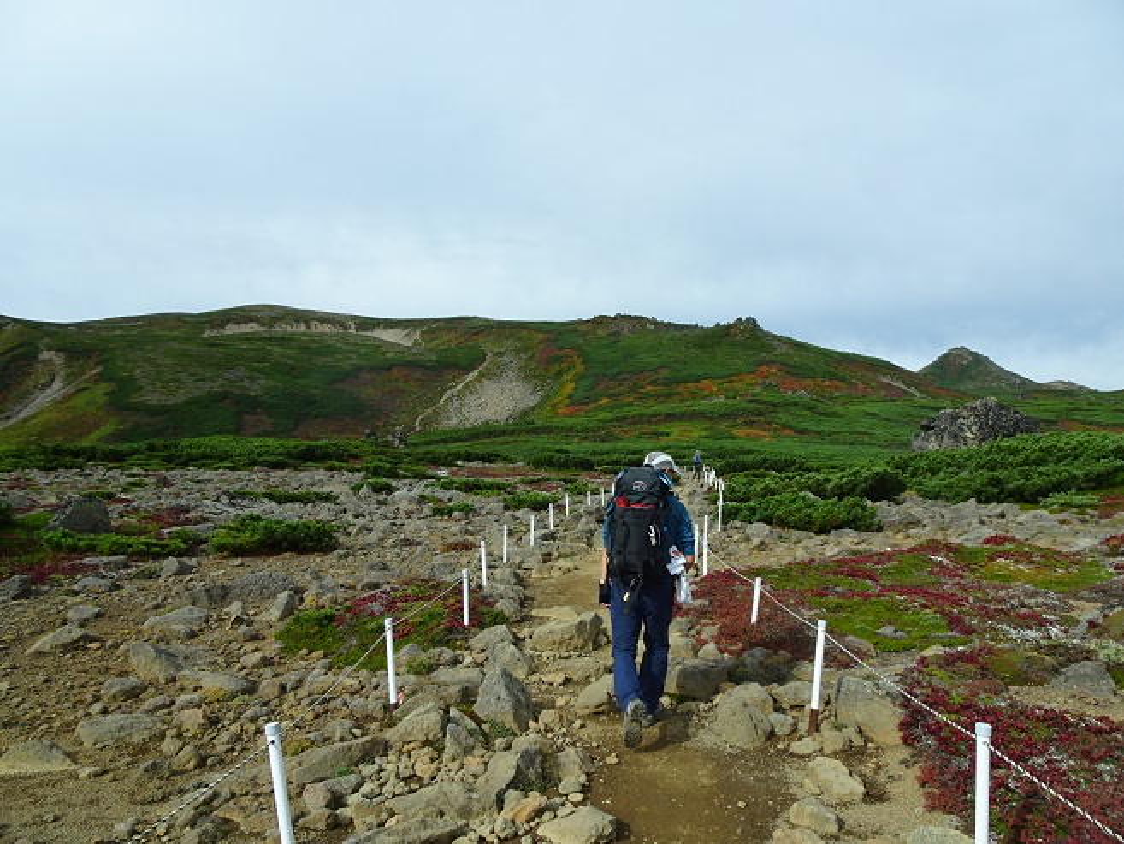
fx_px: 779
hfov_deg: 71.6
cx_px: 562
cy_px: 422
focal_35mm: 24
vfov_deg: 56.8
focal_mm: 4.1
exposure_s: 1/800
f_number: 3.5
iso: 80
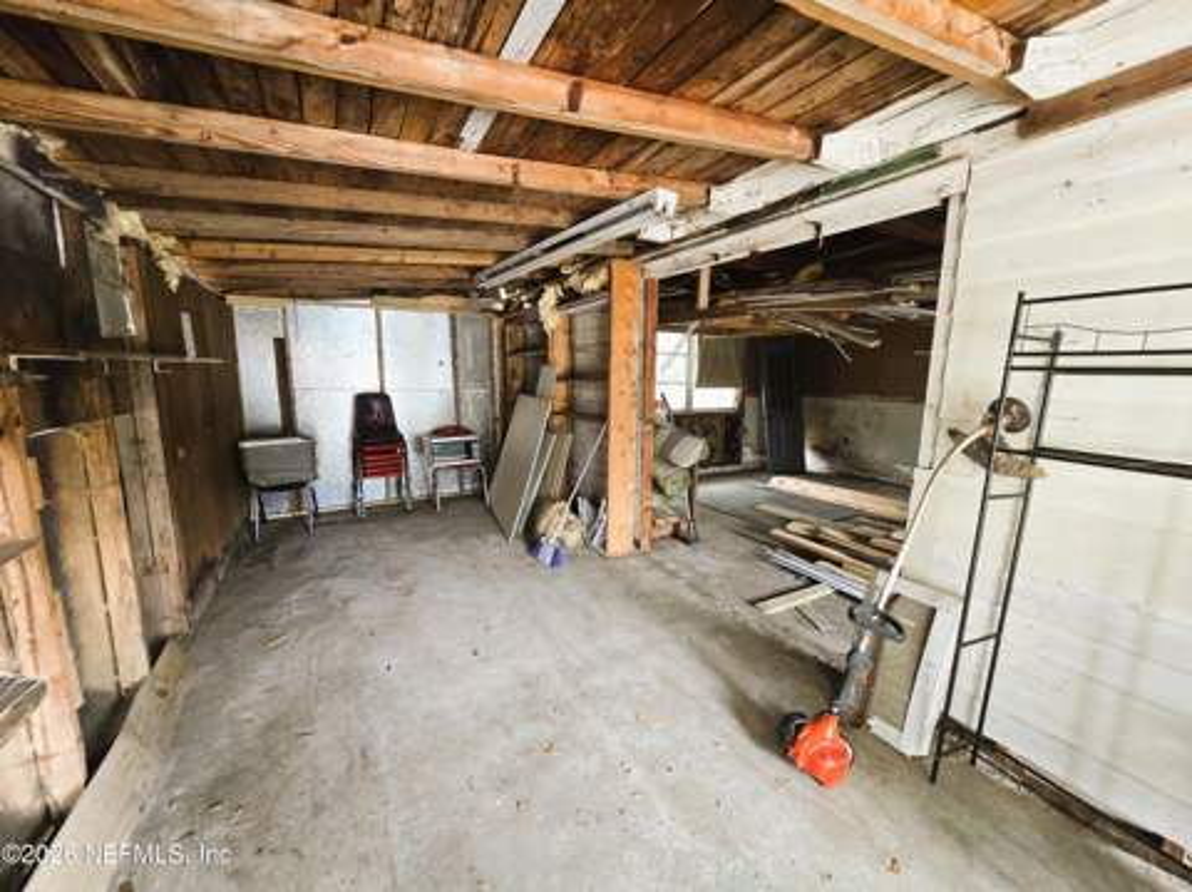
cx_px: 596
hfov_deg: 106.2
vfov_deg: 89.8
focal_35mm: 13
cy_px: 446
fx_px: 447
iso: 500
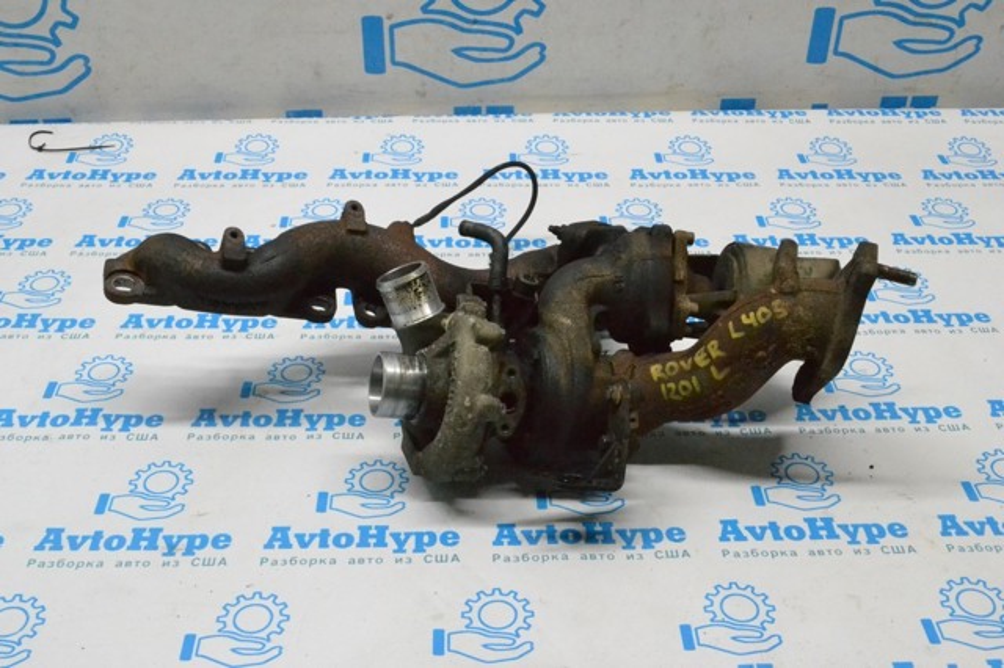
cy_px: 334
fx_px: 1171
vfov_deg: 31.9
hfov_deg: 46.4
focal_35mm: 42
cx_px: 502
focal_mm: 28
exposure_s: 1/160
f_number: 11
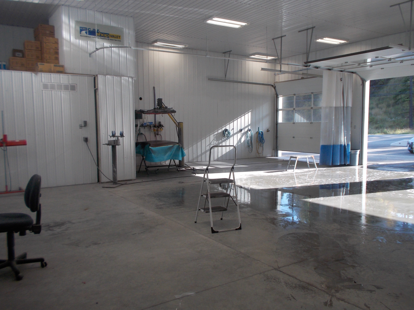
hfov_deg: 61.7
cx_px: 207
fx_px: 347
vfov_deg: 48.2
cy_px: 155
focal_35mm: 29
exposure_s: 1/125
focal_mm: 4.1
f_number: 3.3
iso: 80
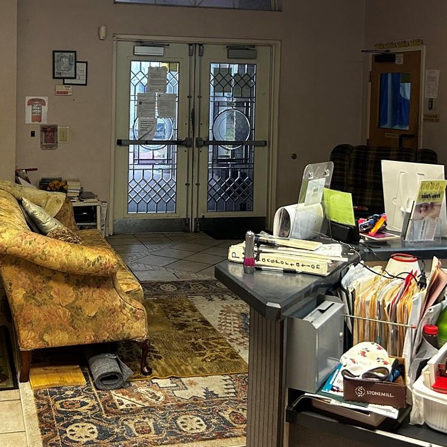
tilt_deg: -1.6
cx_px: 154
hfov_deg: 34.4
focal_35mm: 49
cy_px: 110
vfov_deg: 33.9
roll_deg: -0.9
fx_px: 716
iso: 250
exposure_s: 1/60
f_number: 1.5
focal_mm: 5.7
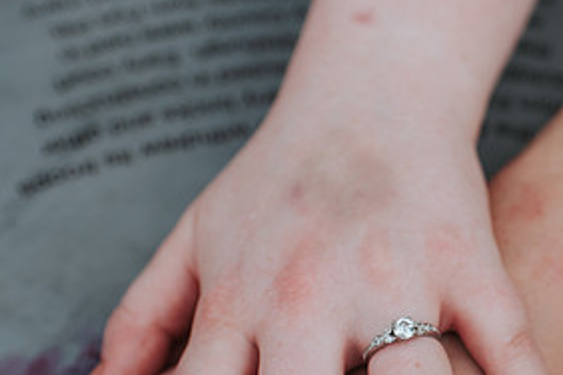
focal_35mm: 72
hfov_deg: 27.4
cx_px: 467
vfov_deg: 18.7
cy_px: 324
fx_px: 1126
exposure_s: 1/800
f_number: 3.2
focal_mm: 35
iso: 250
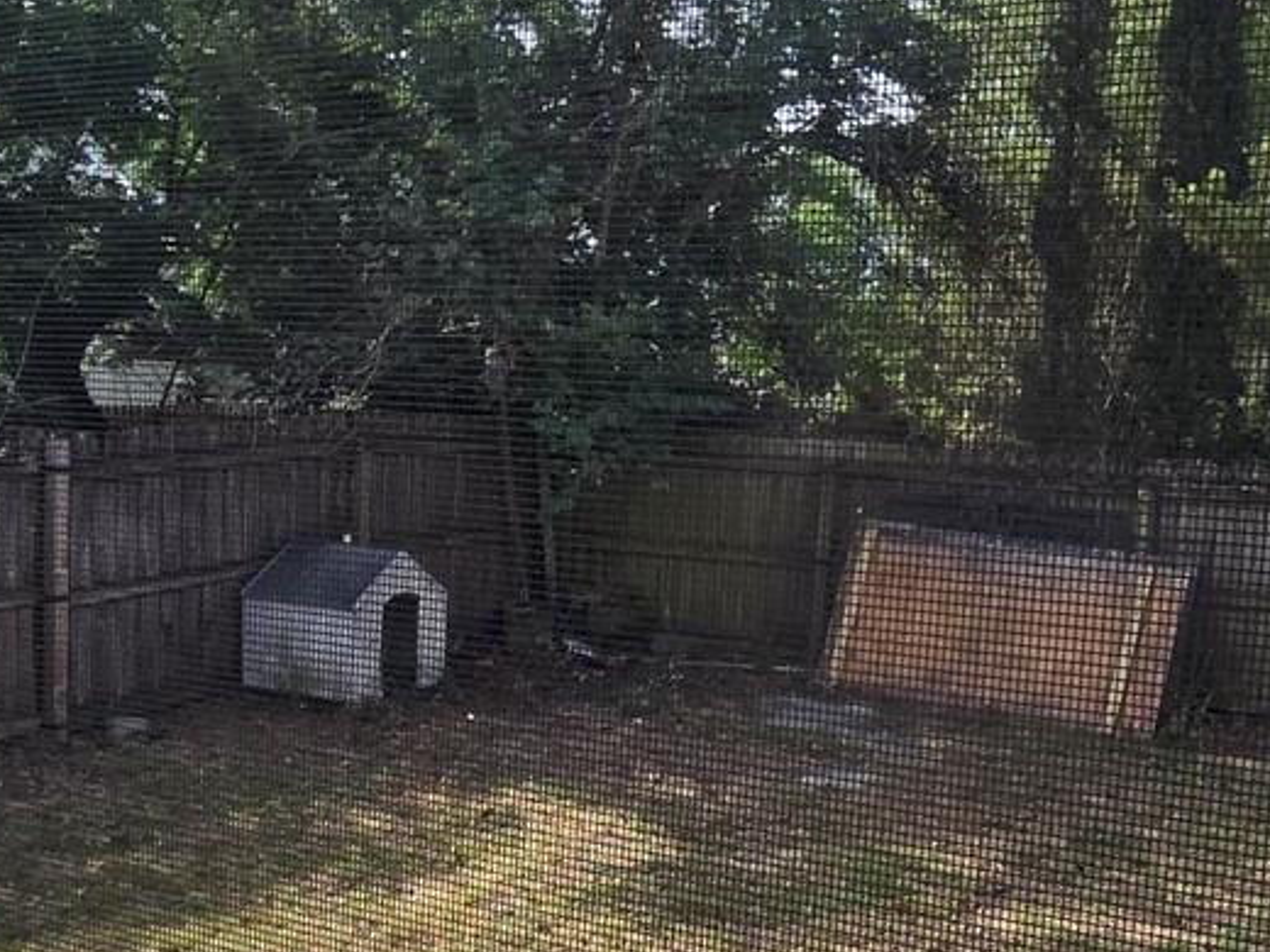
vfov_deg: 35.9
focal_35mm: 40
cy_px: 552
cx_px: 747
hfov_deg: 46.6
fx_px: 1468
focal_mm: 2.2
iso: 50
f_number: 2.2
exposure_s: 1/734
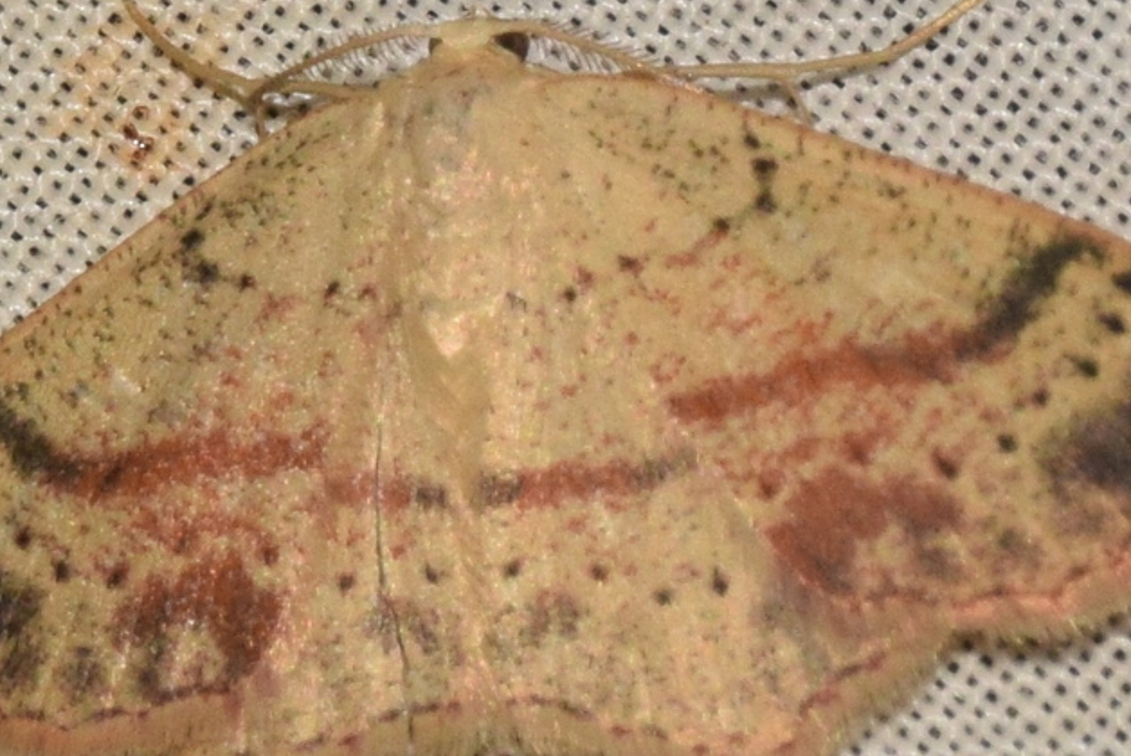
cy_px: 472
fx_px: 10062
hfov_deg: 6.4
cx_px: 557
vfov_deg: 4.3
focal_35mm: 320
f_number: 14
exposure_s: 1/200
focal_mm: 140
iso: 400
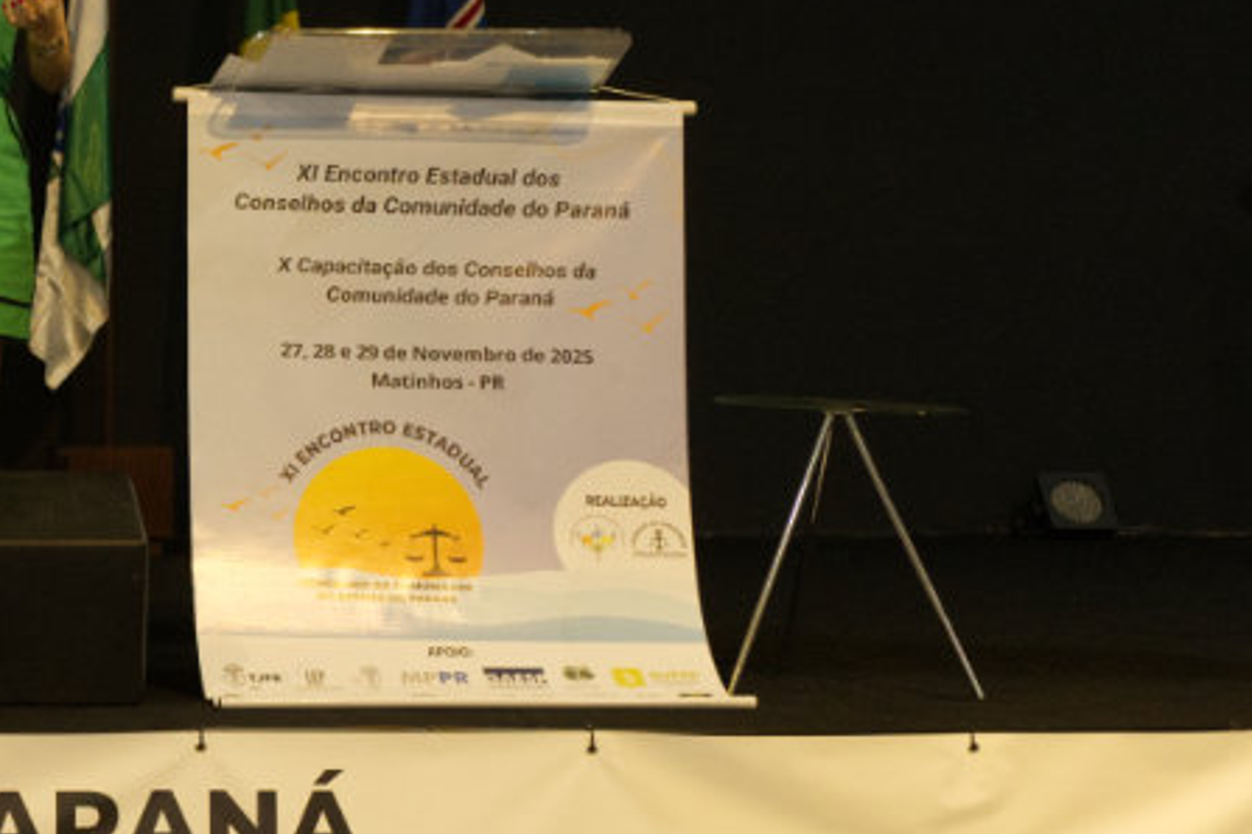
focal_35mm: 94
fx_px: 3269
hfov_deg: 19.8
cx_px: -406
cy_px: 435
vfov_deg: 14.6
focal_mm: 35
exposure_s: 1/100
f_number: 5.6
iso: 5000
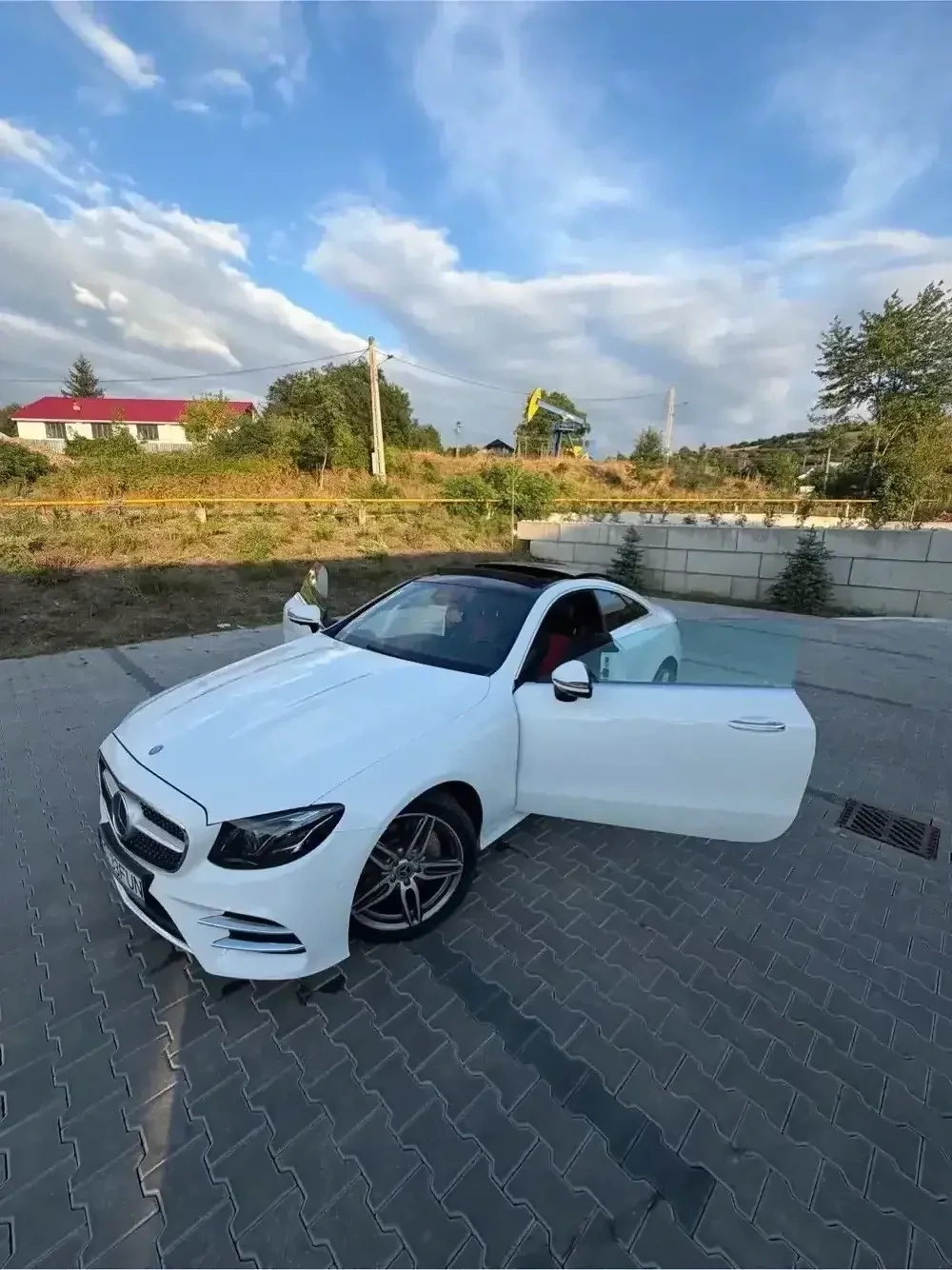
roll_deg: -1.5
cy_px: 635
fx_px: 514
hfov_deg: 85.7
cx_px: 476
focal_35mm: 14
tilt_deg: -11.8
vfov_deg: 102.1
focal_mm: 2.22
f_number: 2.2
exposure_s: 1/554
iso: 40
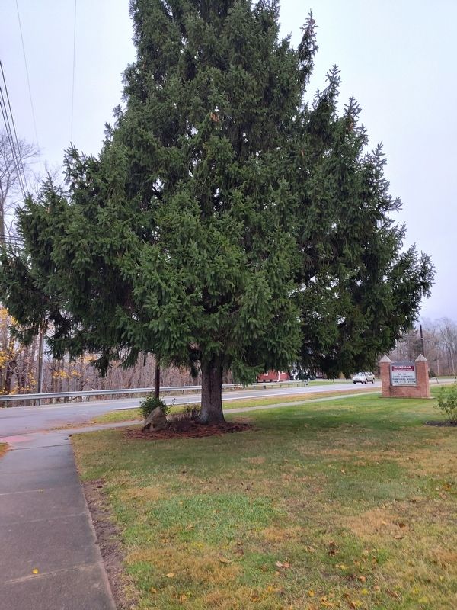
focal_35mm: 23
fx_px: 405
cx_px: 228
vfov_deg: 73.9
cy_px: 305
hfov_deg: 58.9
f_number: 1.8
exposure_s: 1/200
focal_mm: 5.56
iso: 123
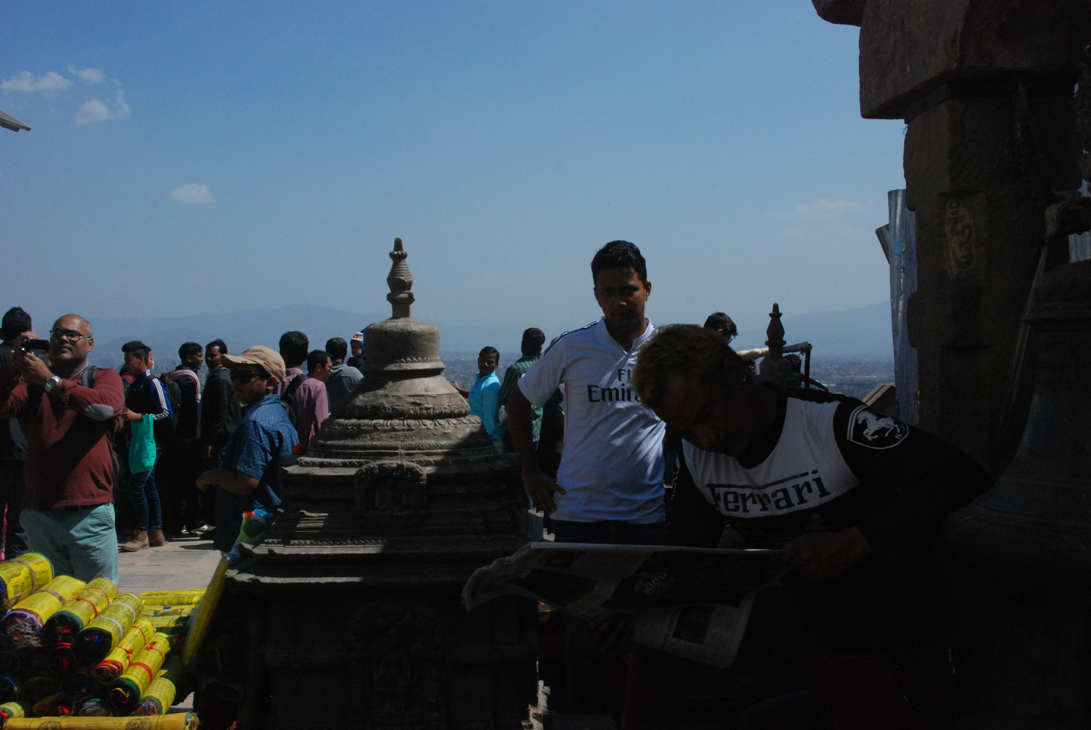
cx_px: 546
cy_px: 365
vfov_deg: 32.0
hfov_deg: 46.3
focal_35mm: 42
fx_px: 1274
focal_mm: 28
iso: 1000
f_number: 16
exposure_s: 1/1000
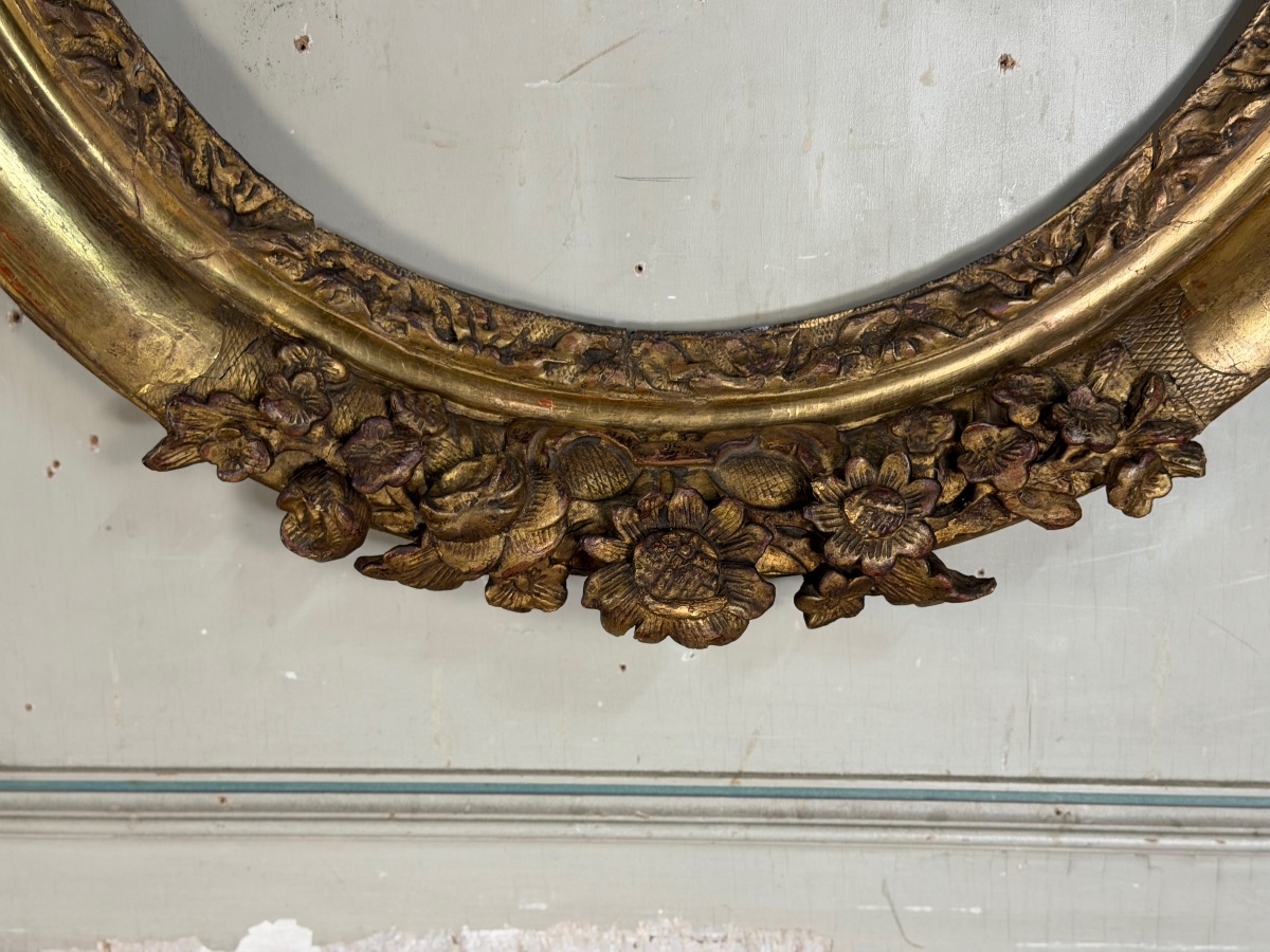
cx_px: 635
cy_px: 476
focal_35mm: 48
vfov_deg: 30.3
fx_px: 1761
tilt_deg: -12.0
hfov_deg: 39.7
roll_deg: +0.0
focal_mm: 6.76
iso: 125
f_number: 1.78
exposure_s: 1/50
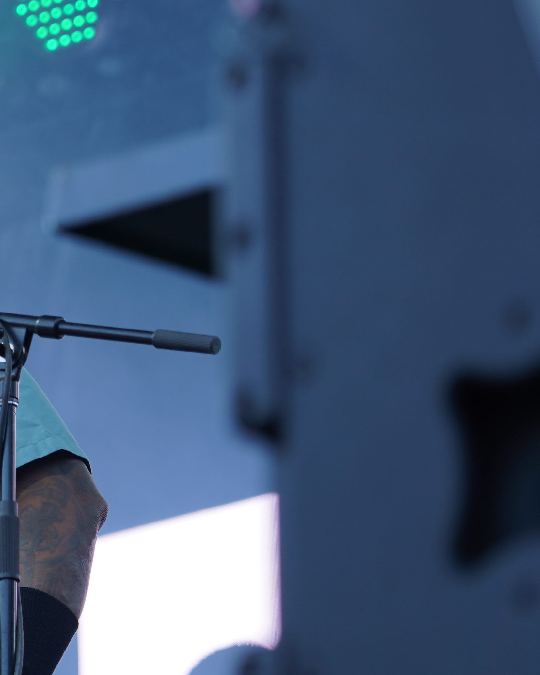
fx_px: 5713
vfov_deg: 6.8
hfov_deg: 5.4
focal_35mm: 286
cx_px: -294
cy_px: 327
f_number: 4
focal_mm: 105
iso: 160
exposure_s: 1/125
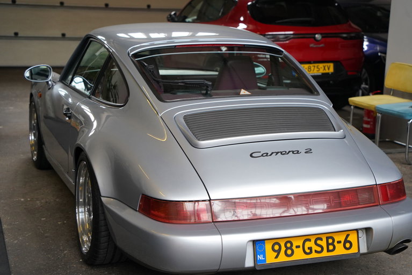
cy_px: 138
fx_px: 675
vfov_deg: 23.0
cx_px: 206
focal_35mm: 59
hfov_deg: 33.9
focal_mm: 59
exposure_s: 1/640
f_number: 4
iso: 2000
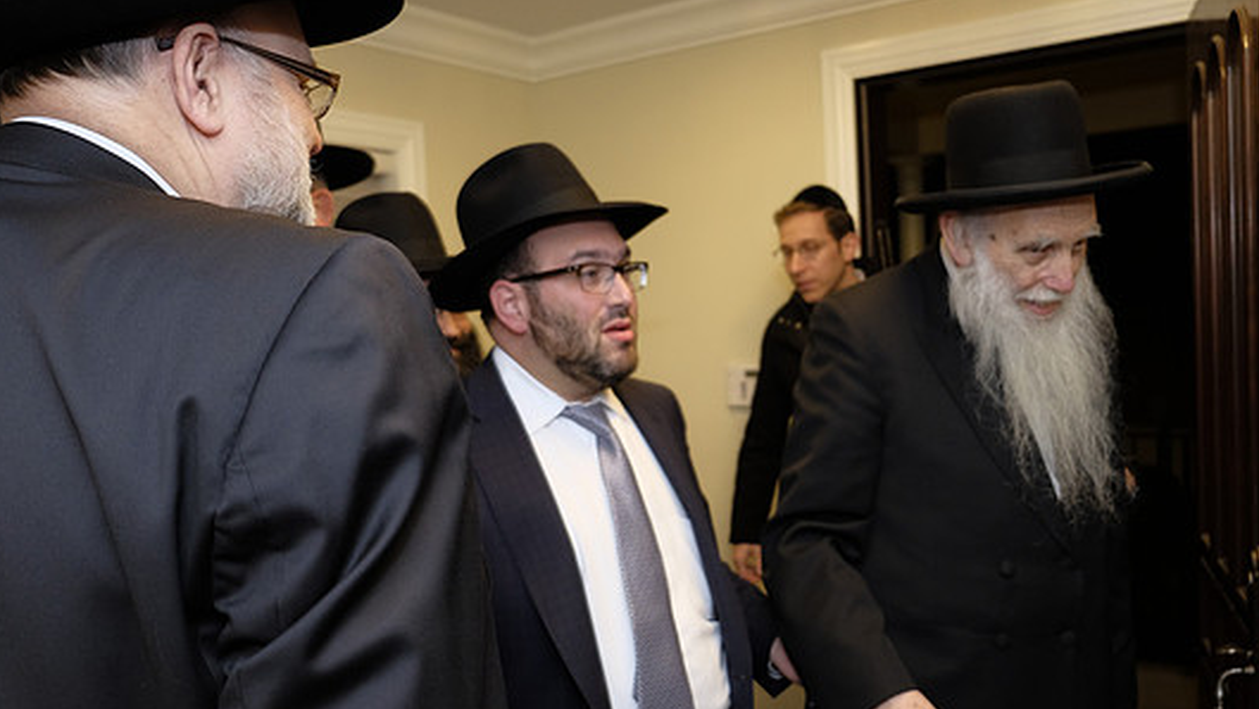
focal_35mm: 31
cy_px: 375
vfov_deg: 37.8
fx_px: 1035
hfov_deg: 62.6
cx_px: 657
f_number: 2.8
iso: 800
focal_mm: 18
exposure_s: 1/180
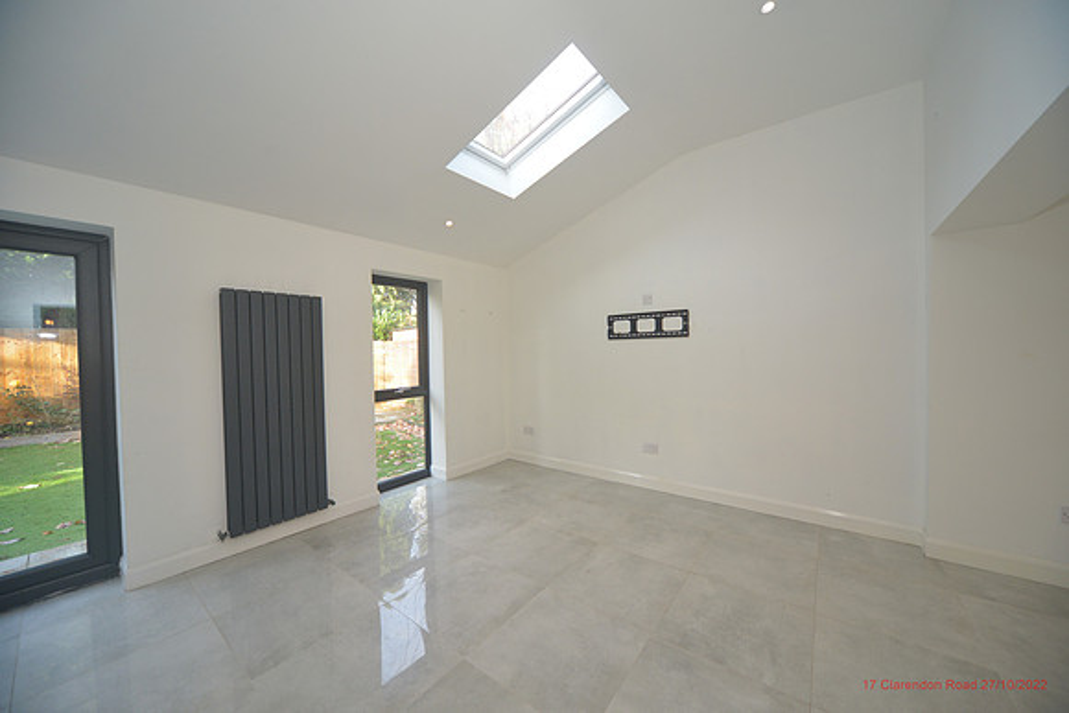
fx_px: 356
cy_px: 356
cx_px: 534
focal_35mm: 12
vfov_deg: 90.0
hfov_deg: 112.6
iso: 1000
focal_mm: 12
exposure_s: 1/160
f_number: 5.6
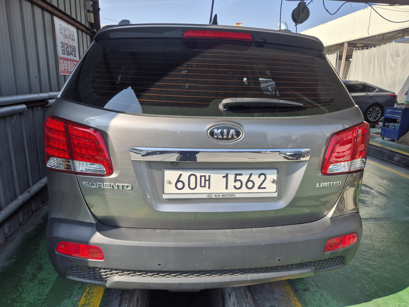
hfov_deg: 73.9
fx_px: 272
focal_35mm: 23
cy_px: 154
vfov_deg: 58.9
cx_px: 204
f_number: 1.8
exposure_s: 1/1024
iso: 25
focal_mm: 5.4
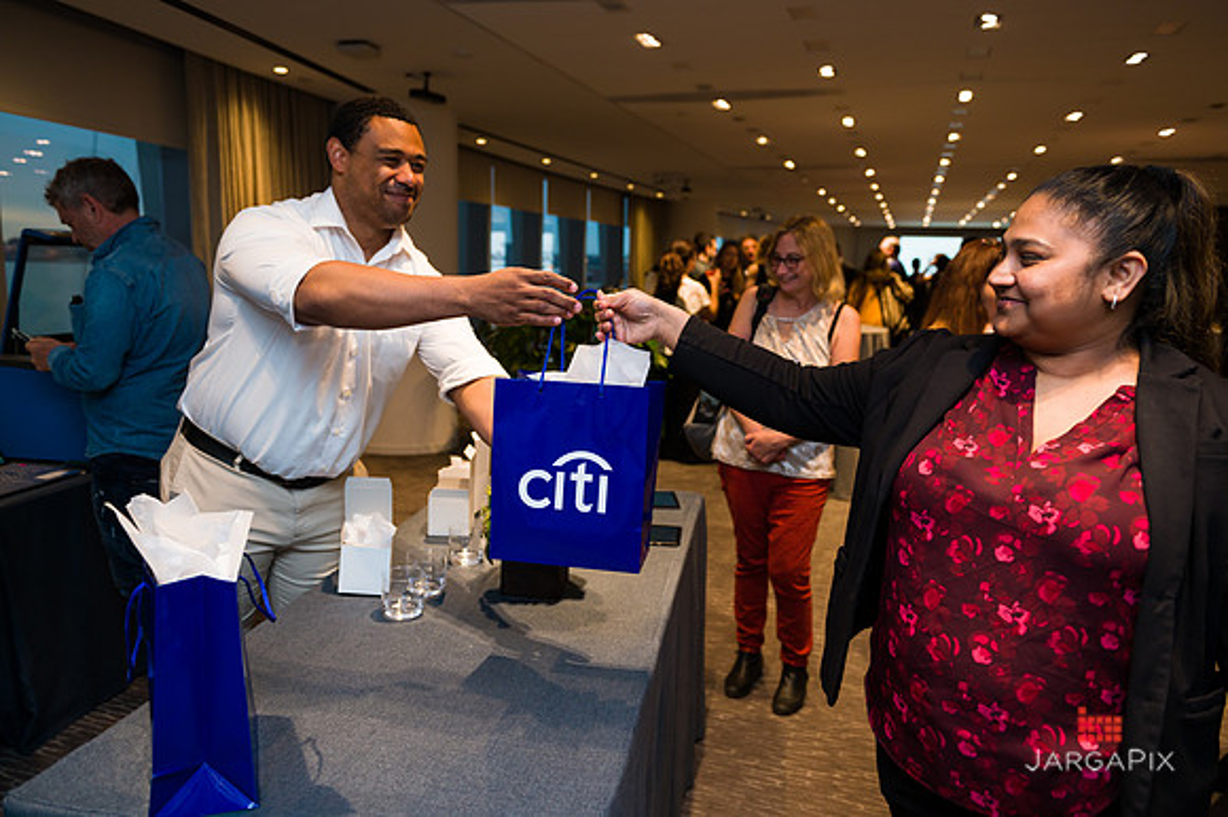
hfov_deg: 69.4
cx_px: 614
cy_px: 408
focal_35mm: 26
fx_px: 886
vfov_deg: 49.5
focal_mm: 26
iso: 640
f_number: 4
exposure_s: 1/200
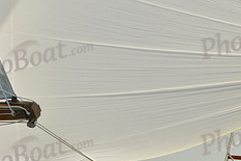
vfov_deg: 4.2
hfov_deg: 6.4
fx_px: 2167
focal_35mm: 324
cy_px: 197
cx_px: 148
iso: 200
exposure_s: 1/1250
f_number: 7.1
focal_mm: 130
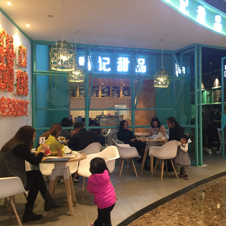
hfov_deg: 47.0
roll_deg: -0.3
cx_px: 135
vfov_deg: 47.2
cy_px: 115
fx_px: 259
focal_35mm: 35
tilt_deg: -0.2
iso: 64
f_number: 2.2
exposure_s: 1/15
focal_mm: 4.15
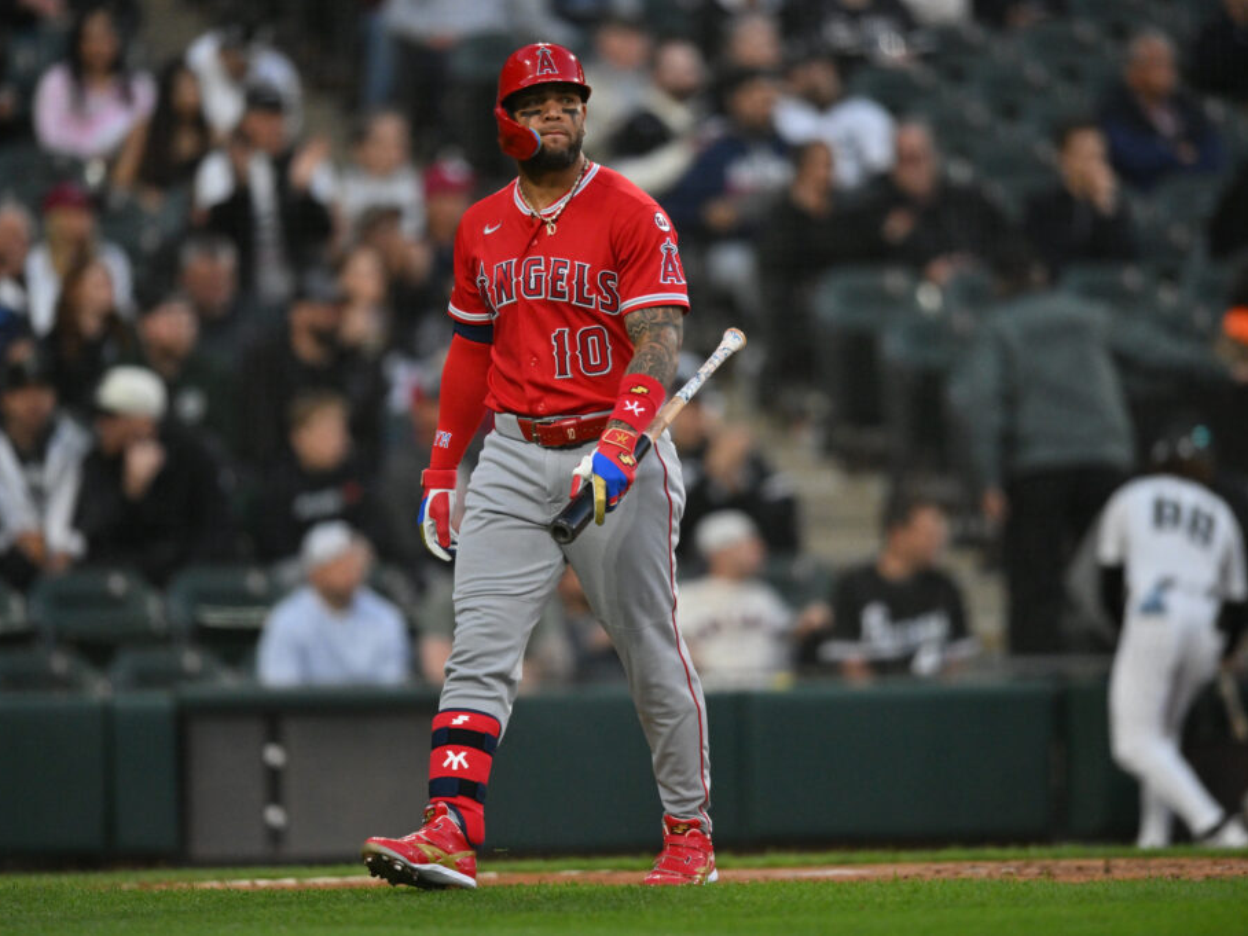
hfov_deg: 4.6
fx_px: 15647
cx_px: 628
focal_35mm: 434
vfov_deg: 3.4
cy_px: 468
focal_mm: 400
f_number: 2.8
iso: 2500
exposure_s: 1/6400
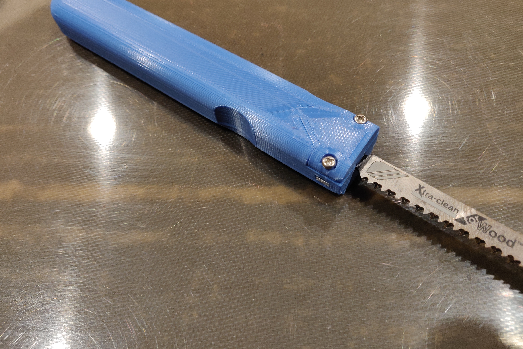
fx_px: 392
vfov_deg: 47.9
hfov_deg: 67.4
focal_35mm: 27
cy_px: 171
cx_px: 255
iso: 400
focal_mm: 4.25
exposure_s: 1/20
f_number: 1.7
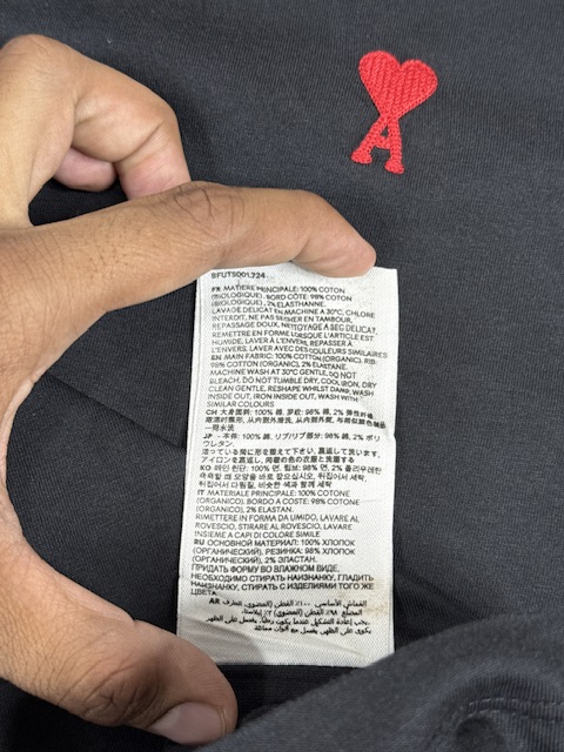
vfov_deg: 39.7
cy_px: 376
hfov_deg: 30.3
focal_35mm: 48
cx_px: 282
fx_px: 1043
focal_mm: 6.76
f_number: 1.78
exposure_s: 1/50
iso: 64
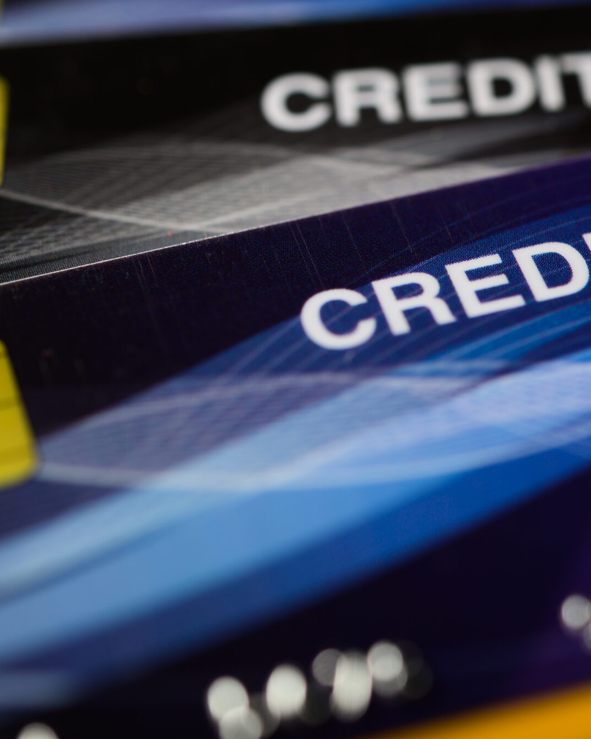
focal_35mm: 107
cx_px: 594
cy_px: 362
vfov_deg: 17.9
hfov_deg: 14.2
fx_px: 2339
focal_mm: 60
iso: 100
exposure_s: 1/160
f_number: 5
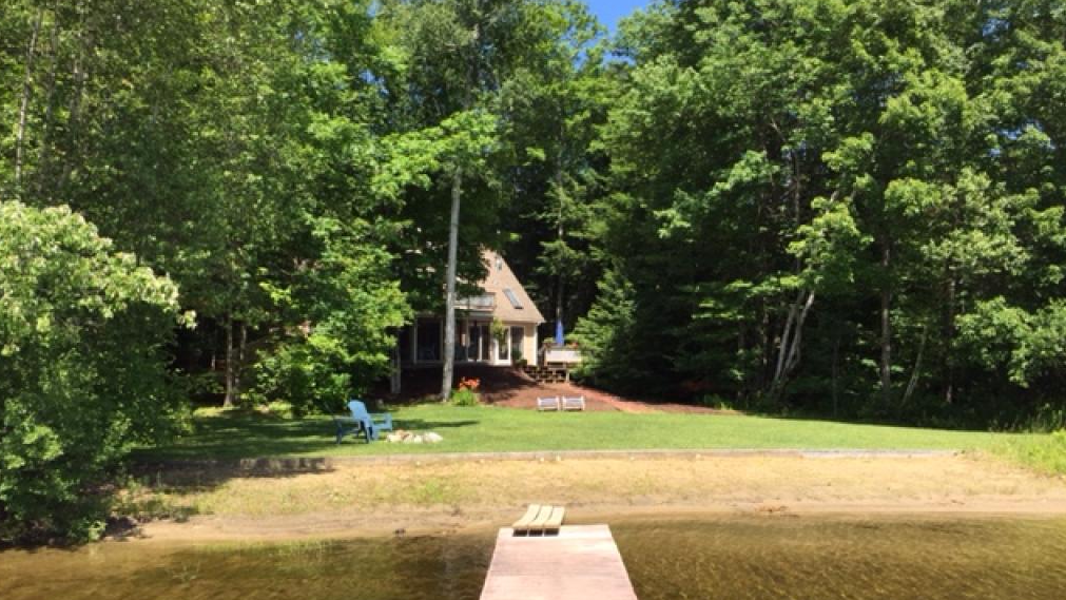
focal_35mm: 32
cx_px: 527
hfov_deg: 61.0
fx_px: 905
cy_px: 309
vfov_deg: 36.7
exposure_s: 1/942
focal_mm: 4.15
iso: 32
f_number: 2.2
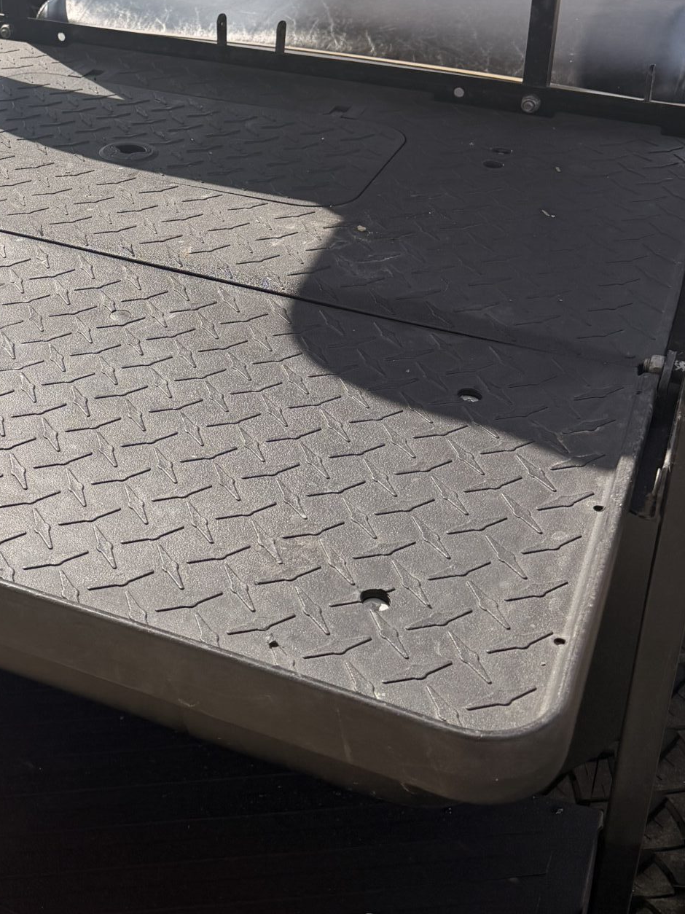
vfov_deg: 37.6
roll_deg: +1.6
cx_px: 108
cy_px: 191
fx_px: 1293
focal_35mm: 49
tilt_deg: -24.1
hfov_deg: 28.8
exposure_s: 1/4975
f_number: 1.78
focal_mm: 6.76
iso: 80
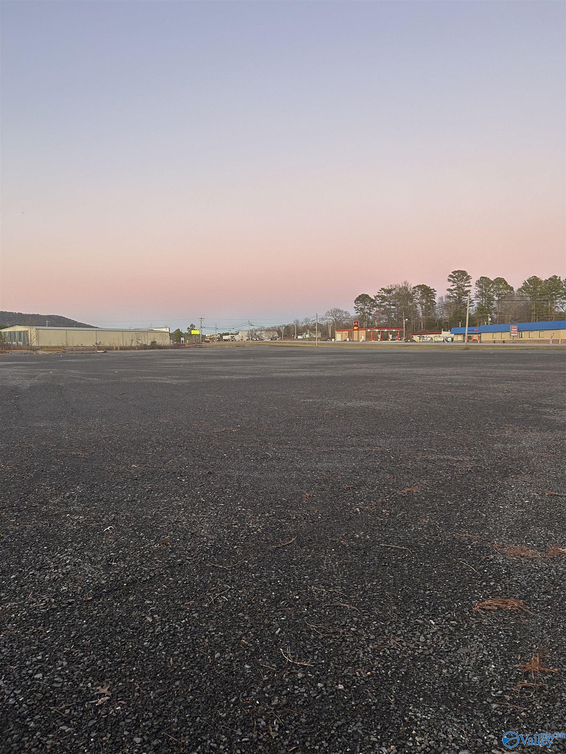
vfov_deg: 67.3
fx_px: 567
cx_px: 283
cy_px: 377
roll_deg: +0.6
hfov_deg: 53.1
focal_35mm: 26
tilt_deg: -2.8
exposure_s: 1/97
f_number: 1.5
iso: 125
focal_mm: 5.7
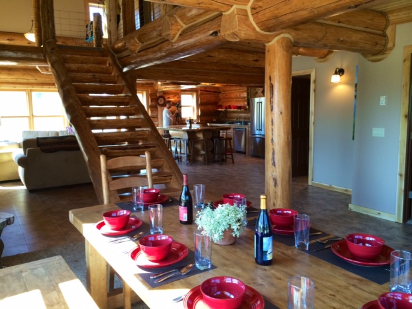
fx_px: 357
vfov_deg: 46.8
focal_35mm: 30
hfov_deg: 60.0
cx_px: 206
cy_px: 154
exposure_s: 1/30
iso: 40
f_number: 2.2
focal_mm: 4.12
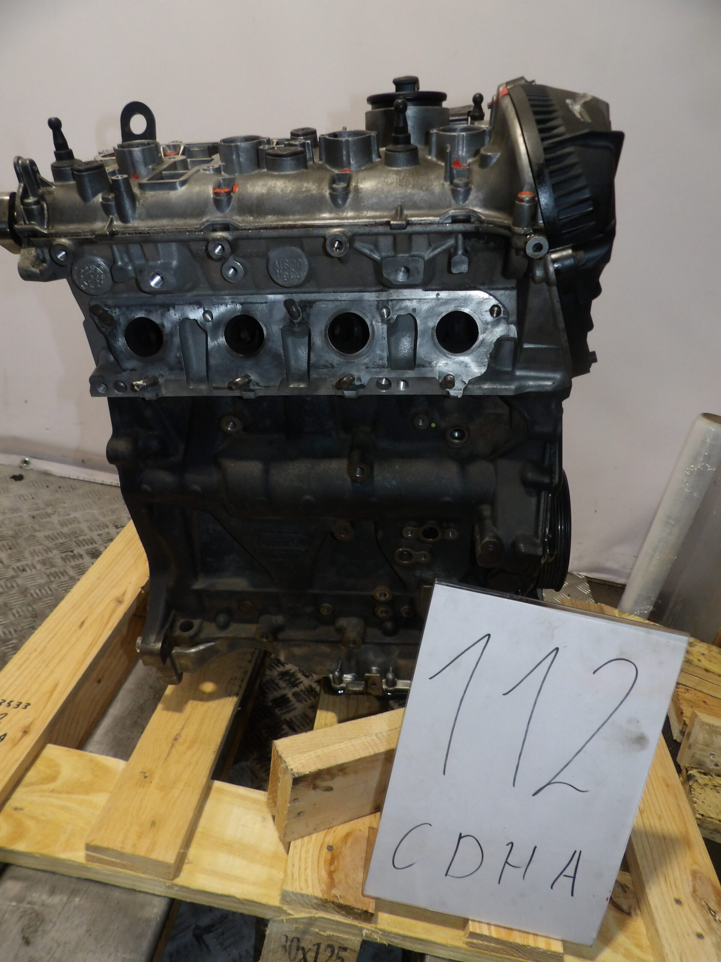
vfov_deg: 71.6
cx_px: 360
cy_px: 481
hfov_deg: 56.8
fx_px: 667
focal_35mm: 24
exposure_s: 1/60
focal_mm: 4.3
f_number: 3.2
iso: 200
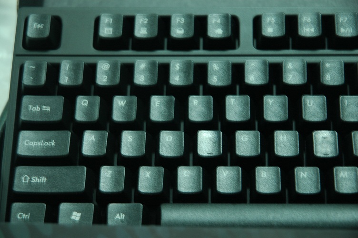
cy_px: 119
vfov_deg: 13.0
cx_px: 179
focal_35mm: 105
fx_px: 1043
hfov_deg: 19.5
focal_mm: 70
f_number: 4.5
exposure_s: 1
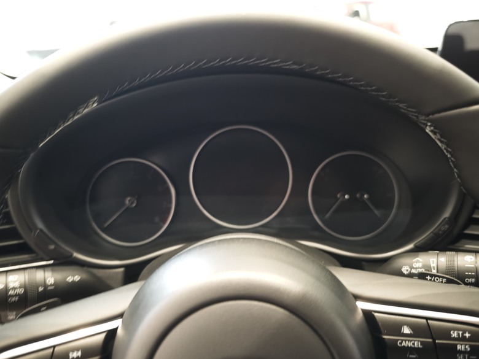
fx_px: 387
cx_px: 240
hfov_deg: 63.4
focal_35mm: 28
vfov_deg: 49.7
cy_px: 180
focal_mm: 8.72
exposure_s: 1/24
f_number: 1.63
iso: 2000
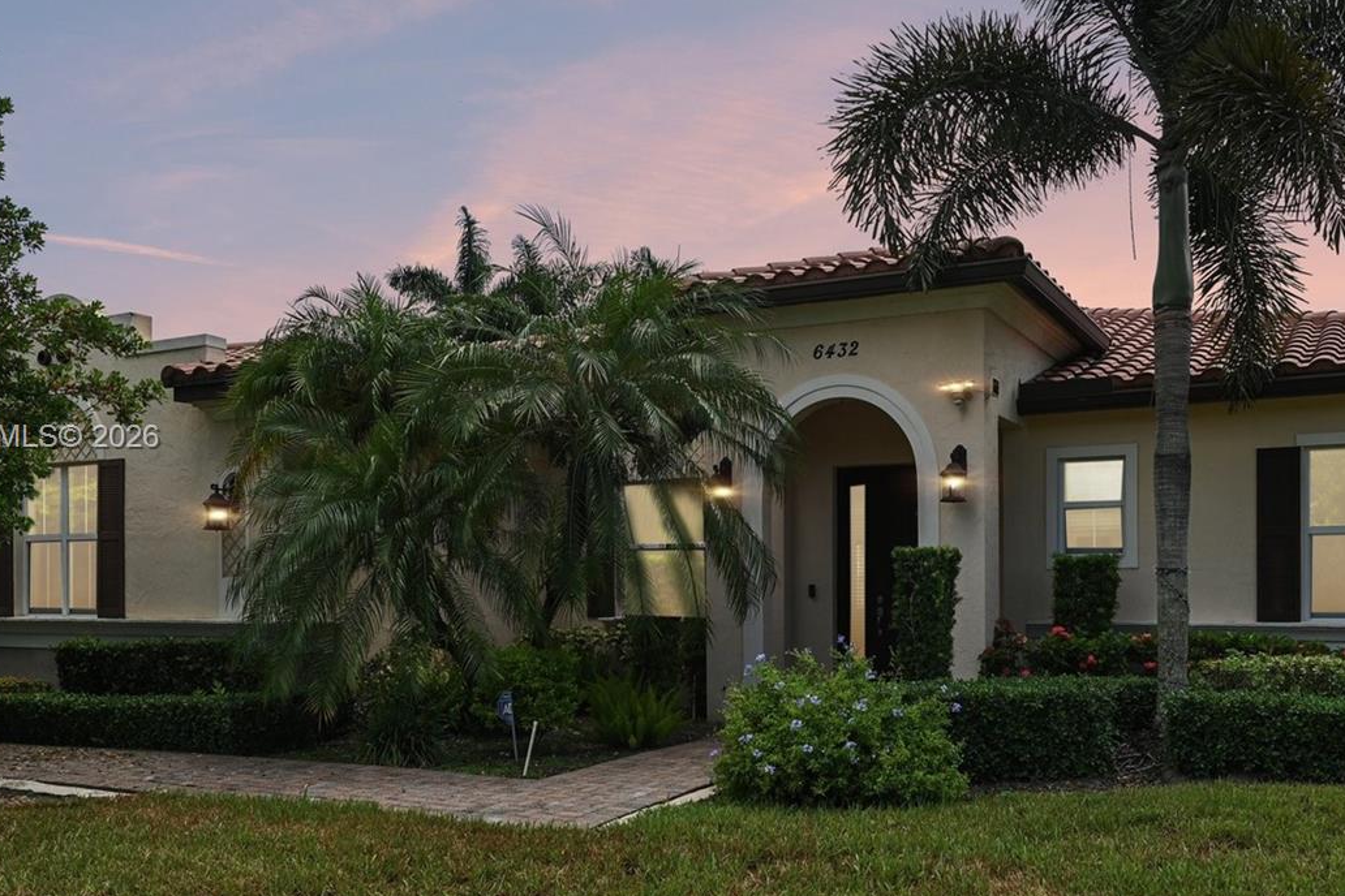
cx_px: 796
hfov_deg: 59.9
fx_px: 1158
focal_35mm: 31
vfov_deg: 42.3
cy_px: 439
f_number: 8
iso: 100
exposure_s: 1/125
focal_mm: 20
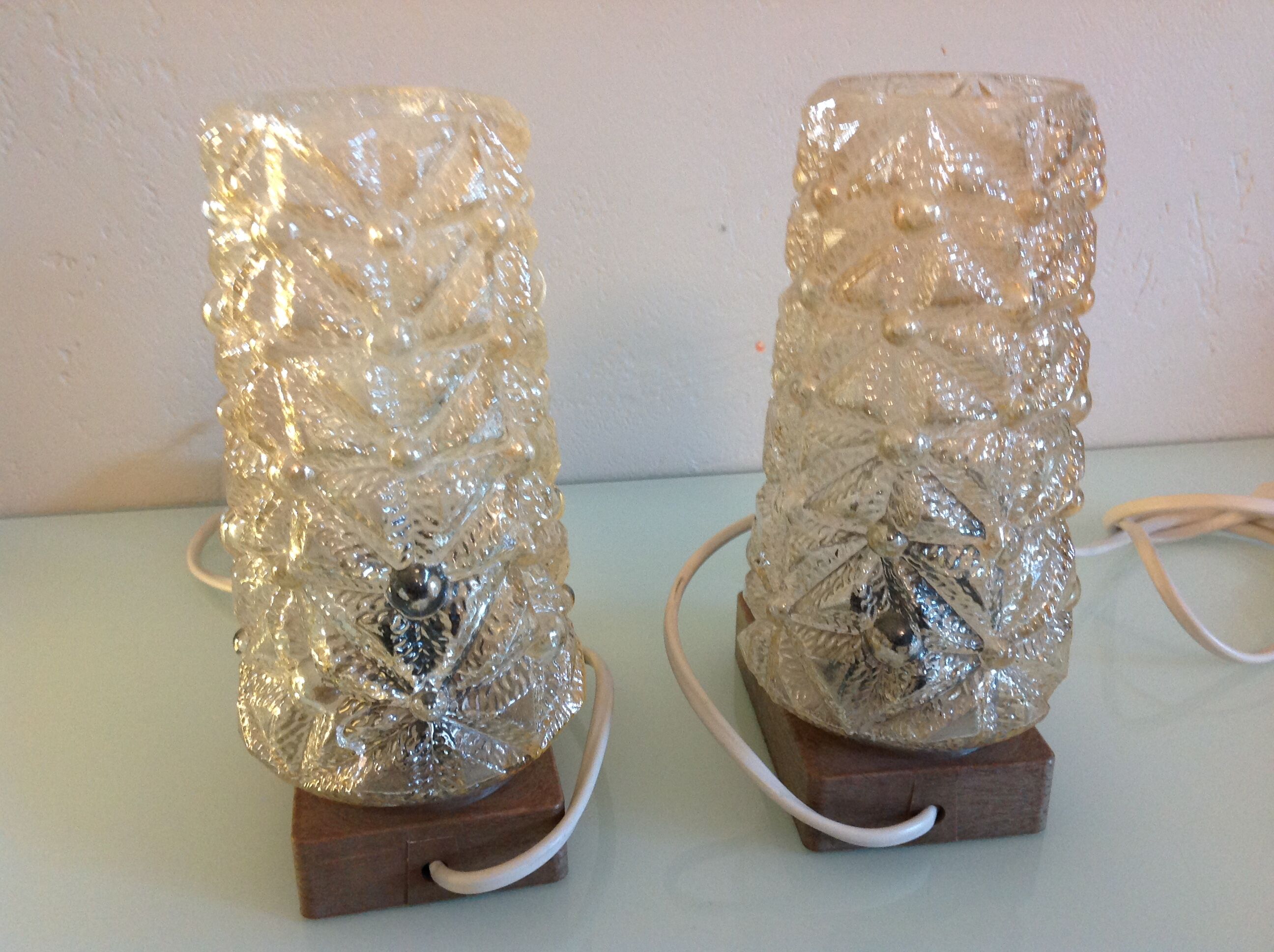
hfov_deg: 52.7
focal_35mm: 35
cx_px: 637
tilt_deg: -22.7
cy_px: 476
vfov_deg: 40.6
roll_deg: +1.1
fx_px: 1286
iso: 160
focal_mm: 4.28
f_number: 2.4
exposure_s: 1/17
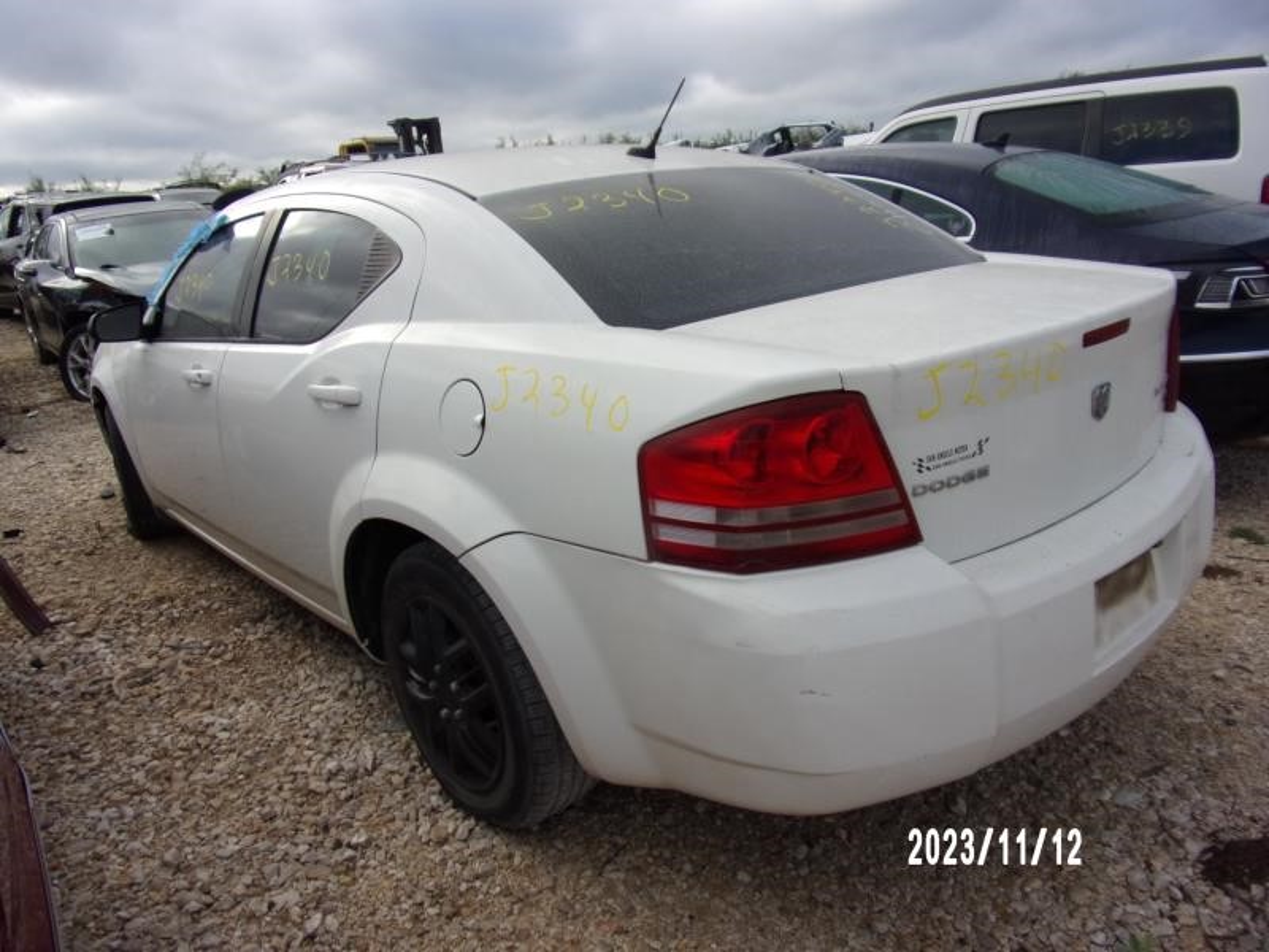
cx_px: 634
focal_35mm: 24
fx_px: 880
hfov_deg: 71.6
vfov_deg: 56.8
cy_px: 476
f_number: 3.3
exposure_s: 1/550
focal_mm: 4.3
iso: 80
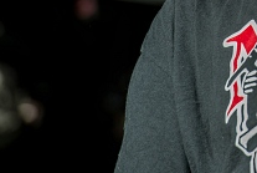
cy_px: -108
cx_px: 441
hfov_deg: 3.0
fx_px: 4965
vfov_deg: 2.0
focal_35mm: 694
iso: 50
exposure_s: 1/125
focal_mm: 200
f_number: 5.6
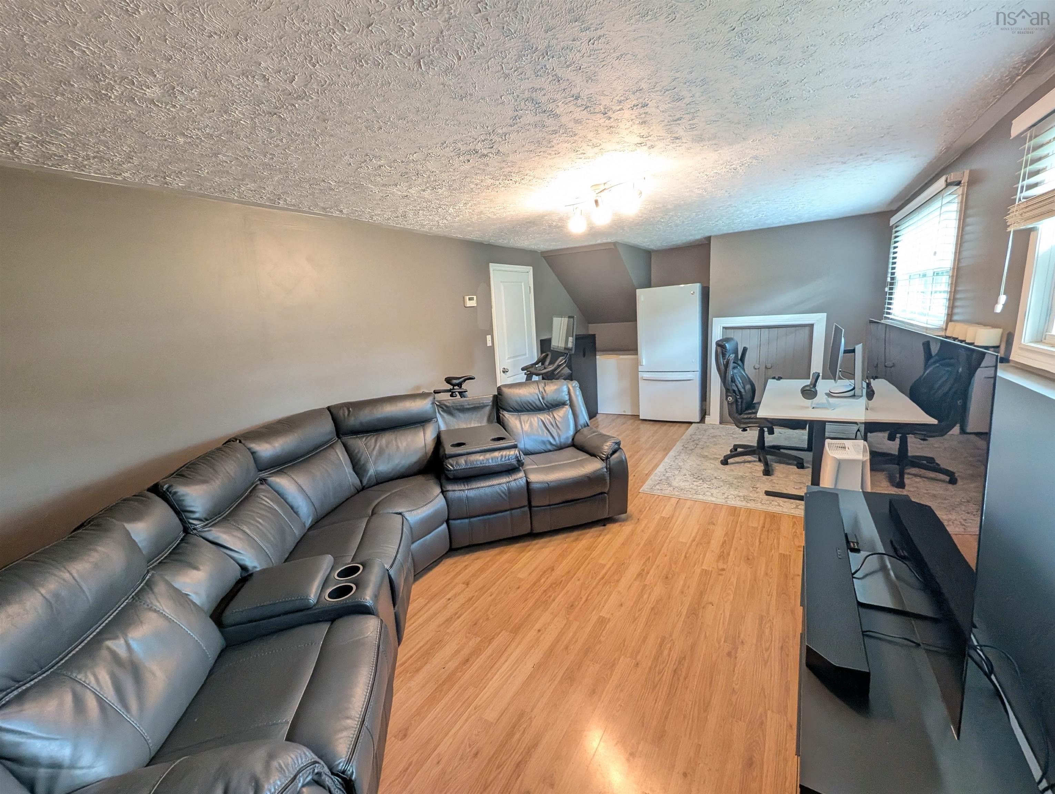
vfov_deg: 90.1
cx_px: 528
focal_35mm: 13
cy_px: 397
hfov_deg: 106.1
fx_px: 397
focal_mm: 1.95
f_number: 2.2
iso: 412
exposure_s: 1/25.6
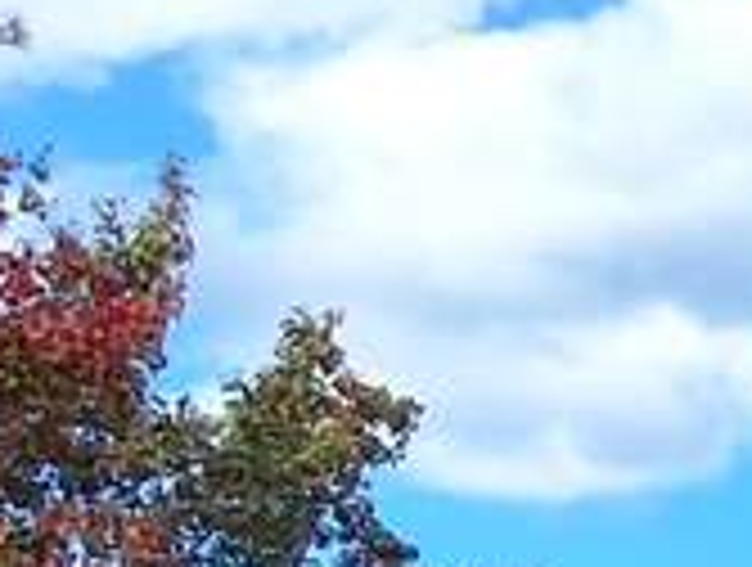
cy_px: 1598
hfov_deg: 8.3
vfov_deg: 6.5
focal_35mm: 214
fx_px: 4659
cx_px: 1968
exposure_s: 1/1189
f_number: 1.9
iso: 32
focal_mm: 2.91
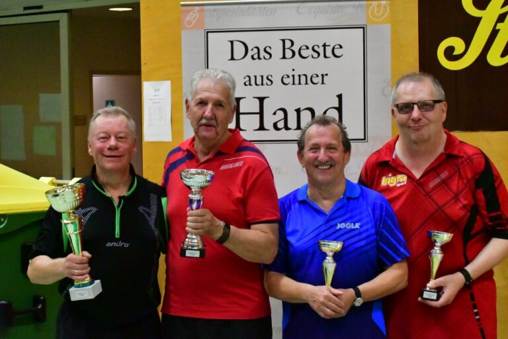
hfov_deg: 17.5
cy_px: 170
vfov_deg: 11.7
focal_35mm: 117
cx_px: 254
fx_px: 1651
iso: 25600
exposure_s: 1/800
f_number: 6.3
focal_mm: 78
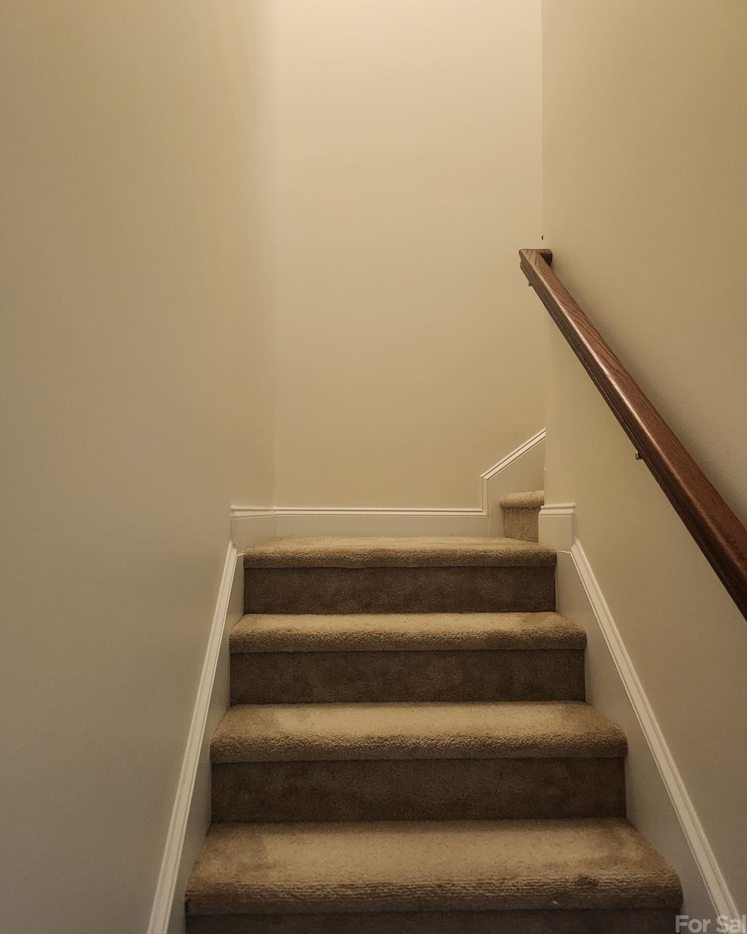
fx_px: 719
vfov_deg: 66.0
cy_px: 456
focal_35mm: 26
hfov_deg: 54.9
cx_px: 375
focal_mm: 5
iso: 1000
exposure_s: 1/120
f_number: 1.8
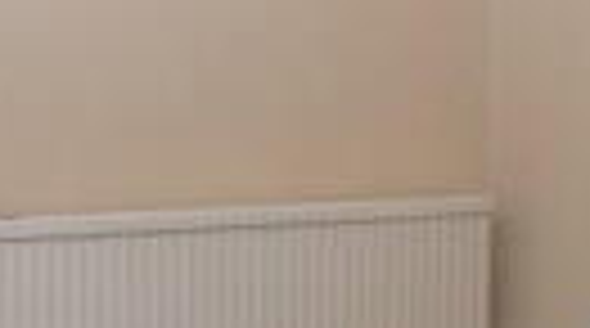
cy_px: 151
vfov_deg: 8.5
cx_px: 86
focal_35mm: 142
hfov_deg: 15.0
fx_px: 2217
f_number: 4
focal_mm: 18
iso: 1600
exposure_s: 1/160
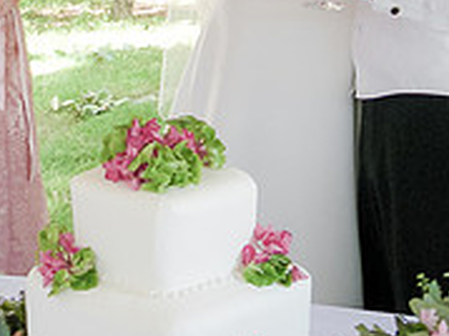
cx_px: 13
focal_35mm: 123
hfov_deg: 15.8
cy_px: -6
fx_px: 1594
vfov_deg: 11.9
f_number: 2.8
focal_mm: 7.8
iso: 50
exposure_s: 1/80
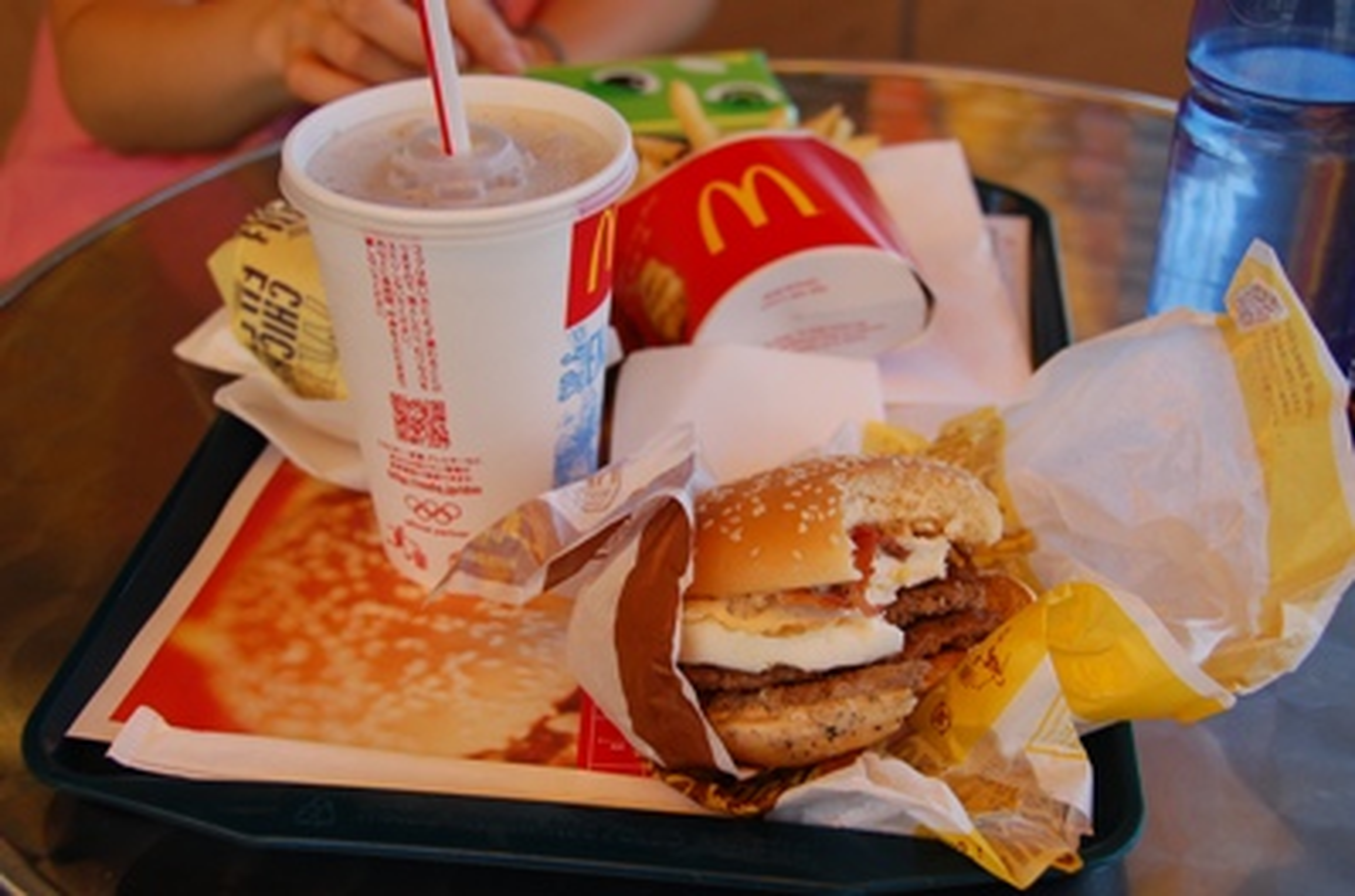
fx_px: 1802
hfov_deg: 41.2
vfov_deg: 27.9
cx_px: 678
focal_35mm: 48
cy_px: 448
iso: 200
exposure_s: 1/160
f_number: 6.3
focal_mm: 32
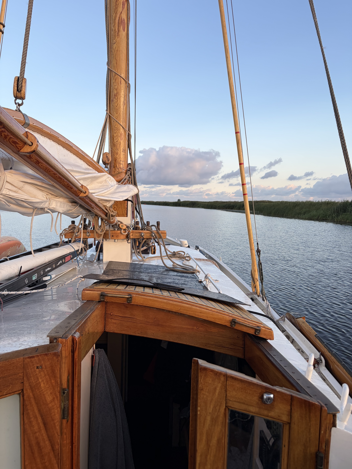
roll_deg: -1.1
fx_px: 352
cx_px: 176
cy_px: 234
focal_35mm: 26
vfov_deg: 67.3
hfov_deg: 53.1
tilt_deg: -6.2
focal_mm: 5.96
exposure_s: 1/388
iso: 50
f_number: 1.6
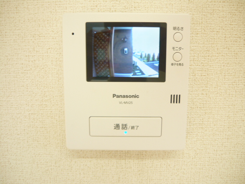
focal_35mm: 33
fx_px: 234
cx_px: 122
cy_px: 92
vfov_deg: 42.9
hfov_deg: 55.4
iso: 100
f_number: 2.8
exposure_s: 1/50
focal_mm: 5.5
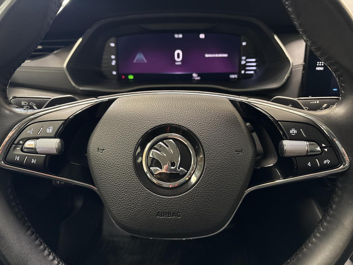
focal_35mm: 26
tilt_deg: -24.5
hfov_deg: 67.3
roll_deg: +1.2
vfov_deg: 53.1
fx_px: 265
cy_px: 132
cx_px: 176
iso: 500
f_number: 1.6
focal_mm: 5.96
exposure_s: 1/33
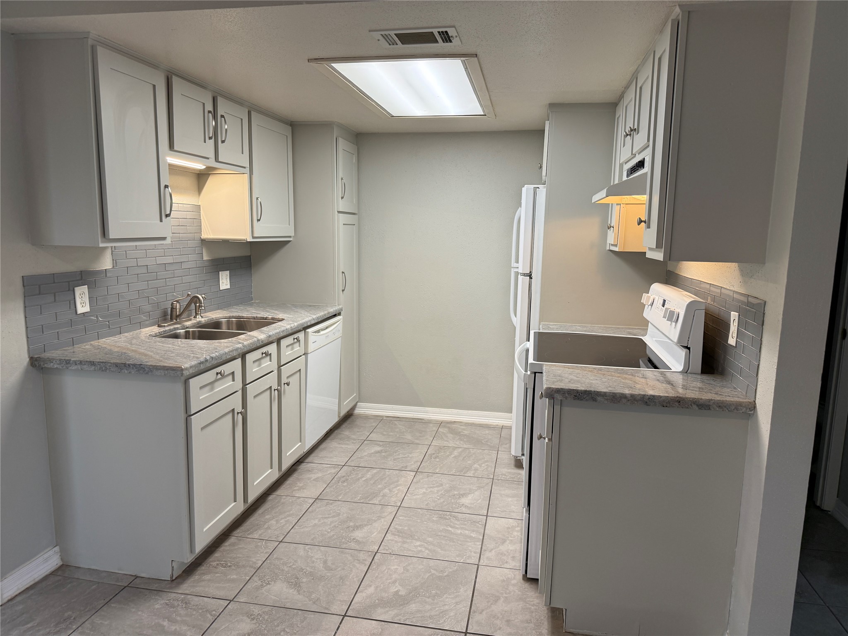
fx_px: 588
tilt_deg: -8.5
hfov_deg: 71.6
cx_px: 424
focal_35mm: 24
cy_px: 318
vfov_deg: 56.8
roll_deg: -1.0
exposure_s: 1/120
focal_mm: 6.76
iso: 125
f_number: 1.78
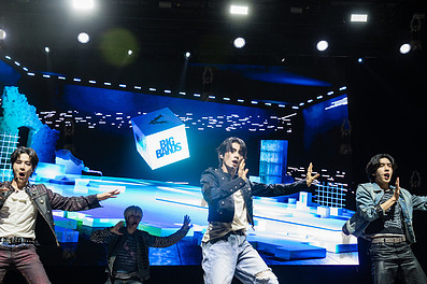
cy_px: 187
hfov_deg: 38.2
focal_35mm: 52
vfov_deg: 25.8
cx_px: 207
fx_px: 616
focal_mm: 35
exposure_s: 1/400
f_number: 4
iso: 2000
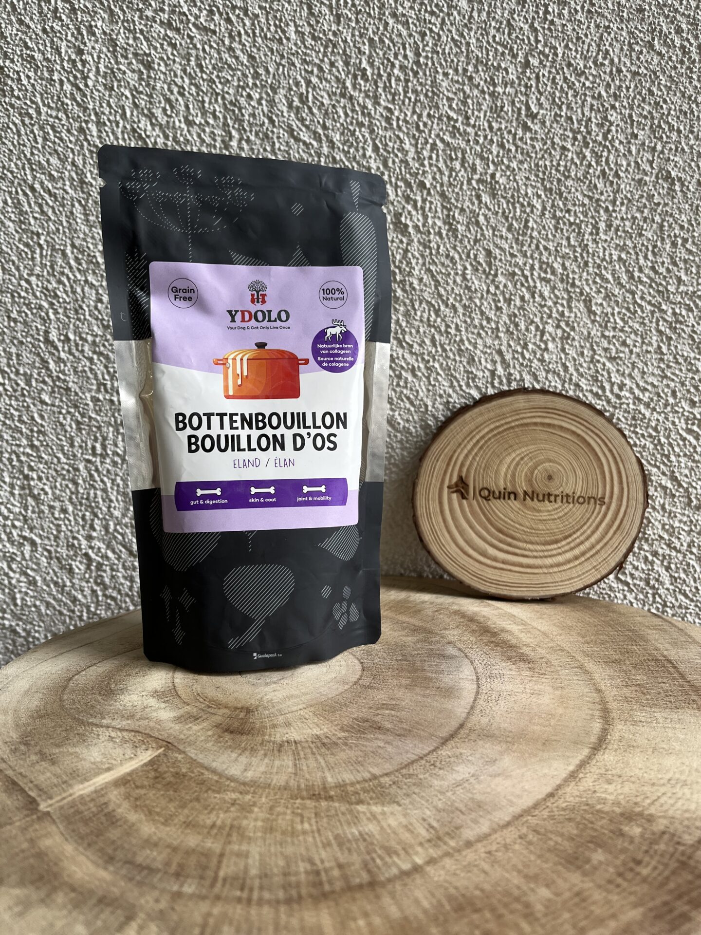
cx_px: 350
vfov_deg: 67.3
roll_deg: -1.3
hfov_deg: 53.1
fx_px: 702
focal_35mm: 26
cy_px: 468
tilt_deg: -9.1
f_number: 1.6
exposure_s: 1/121
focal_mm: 5.1
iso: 80
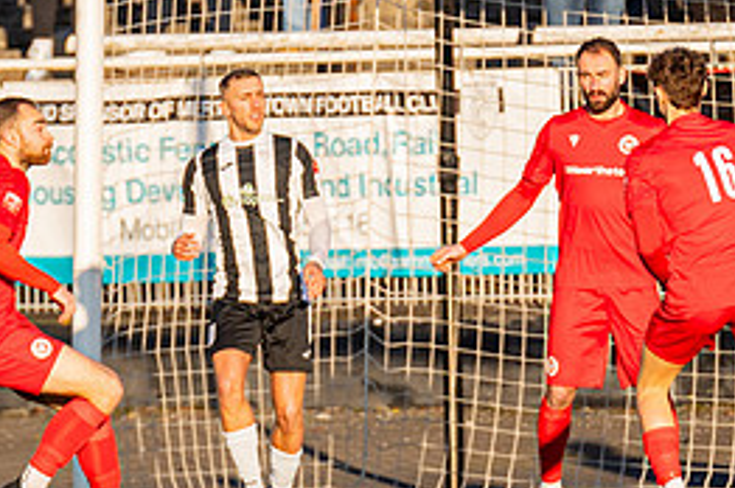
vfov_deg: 1.4
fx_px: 20350
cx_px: 628
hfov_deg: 2.1
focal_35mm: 998
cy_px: 164
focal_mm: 300
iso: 400
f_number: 4
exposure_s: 1/2500
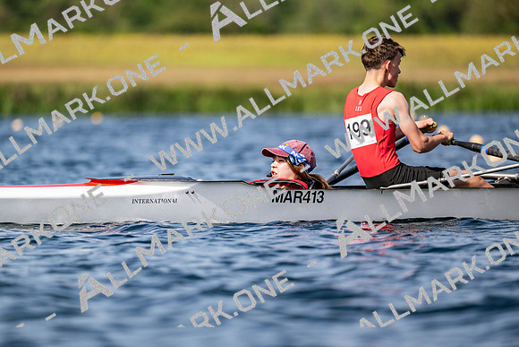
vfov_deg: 3.4
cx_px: 260
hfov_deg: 5.2
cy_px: 174
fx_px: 5768
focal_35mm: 400
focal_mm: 400
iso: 180
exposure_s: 1/2500
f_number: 4.5
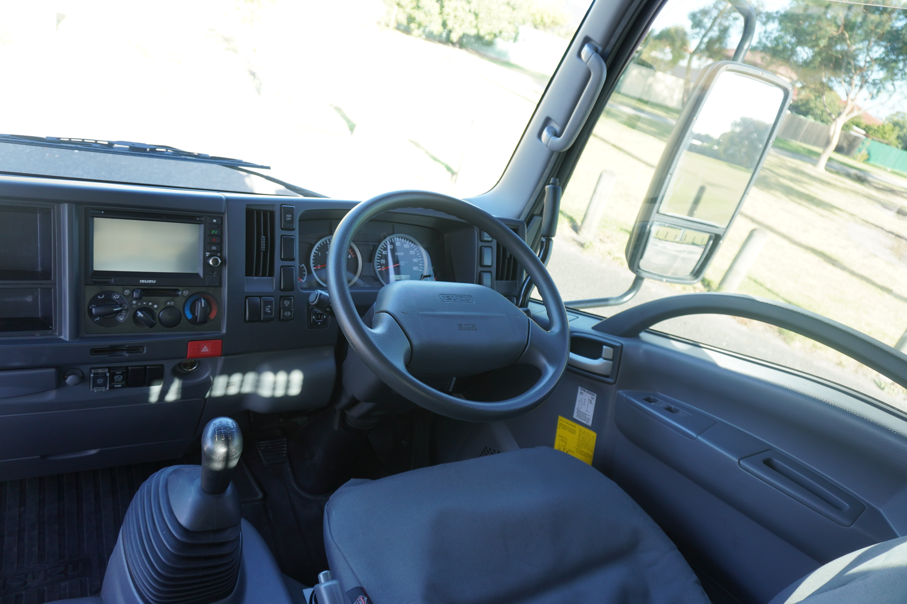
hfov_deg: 73.7
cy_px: 302
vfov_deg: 53.1
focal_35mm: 24
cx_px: 454
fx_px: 605
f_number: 4
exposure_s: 1/60
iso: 125
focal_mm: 16
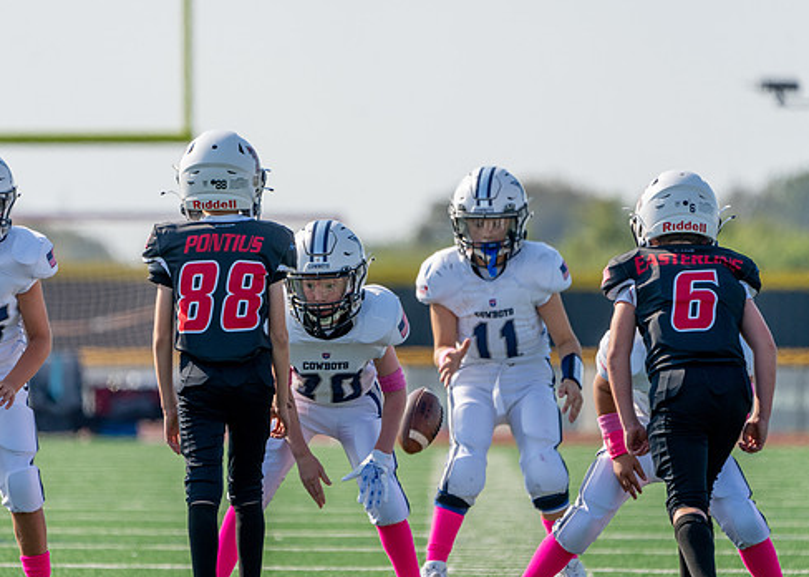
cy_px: 342
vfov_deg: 2.9
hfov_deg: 4.1
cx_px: 346
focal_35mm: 498
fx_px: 11436
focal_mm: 400
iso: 250
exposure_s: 1/1250
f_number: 5.6
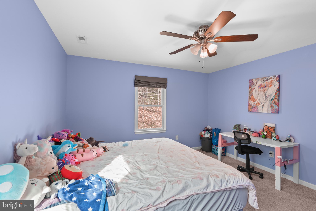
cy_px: 106
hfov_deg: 96.7
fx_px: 140
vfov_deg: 73.8
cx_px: 158
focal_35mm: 16
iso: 800
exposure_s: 1/4
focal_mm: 16
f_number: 8
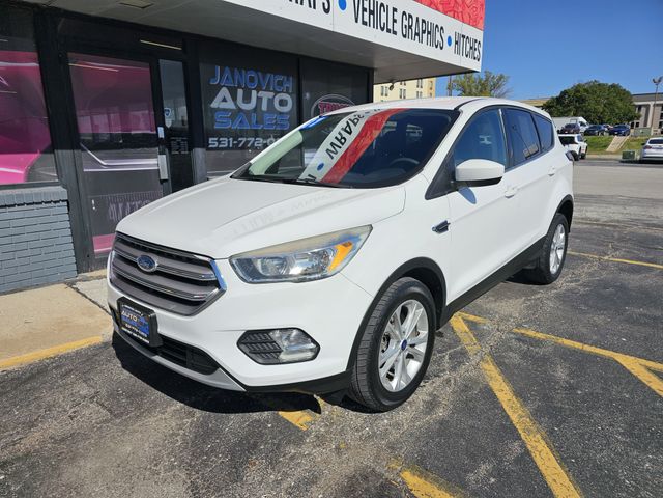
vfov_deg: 58.9
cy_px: 249
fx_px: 441
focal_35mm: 23
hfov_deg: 73.9
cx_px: 332
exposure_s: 1/1714
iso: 12
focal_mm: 6.3
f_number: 1.7
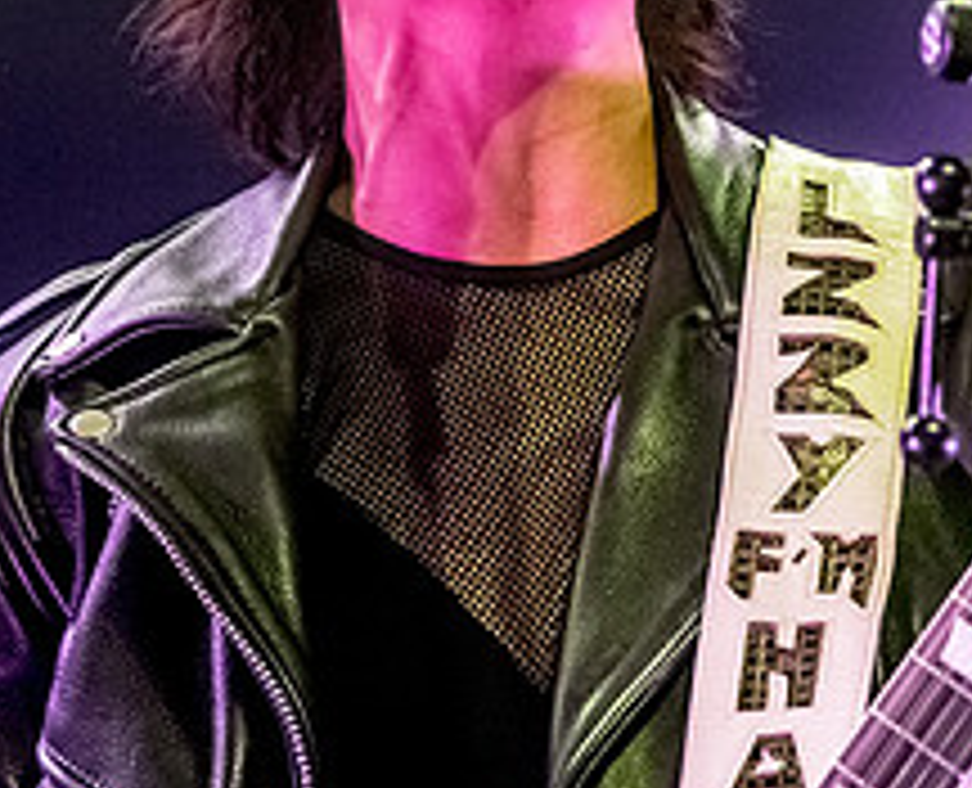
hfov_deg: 8.9
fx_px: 6245
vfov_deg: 7.2
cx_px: 710
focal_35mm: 216
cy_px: 40
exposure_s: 1/160
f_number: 4
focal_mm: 38
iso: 1600
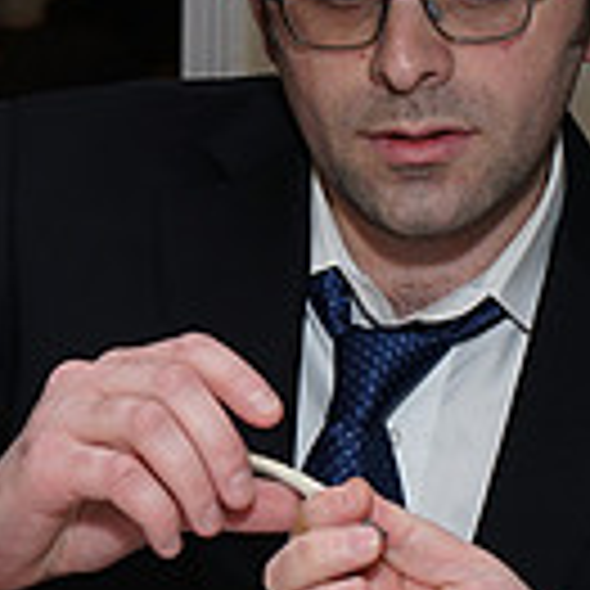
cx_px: 725
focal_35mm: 147
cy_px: 412
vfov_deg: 11.9
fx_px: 2835
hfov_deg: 11.6
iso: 320
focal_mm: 39
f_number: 5.6
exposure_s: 1/100
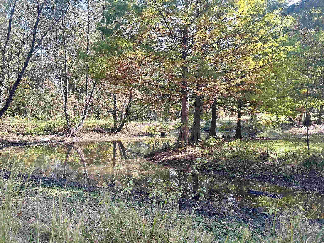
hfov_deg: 67.3
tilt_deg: -1.6
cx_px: 162
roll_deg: -1.9
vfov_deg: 53.1
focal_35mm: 26
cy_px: 122
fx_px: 243
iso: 40
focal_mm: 5.7
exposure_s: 1/210
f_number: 1.5
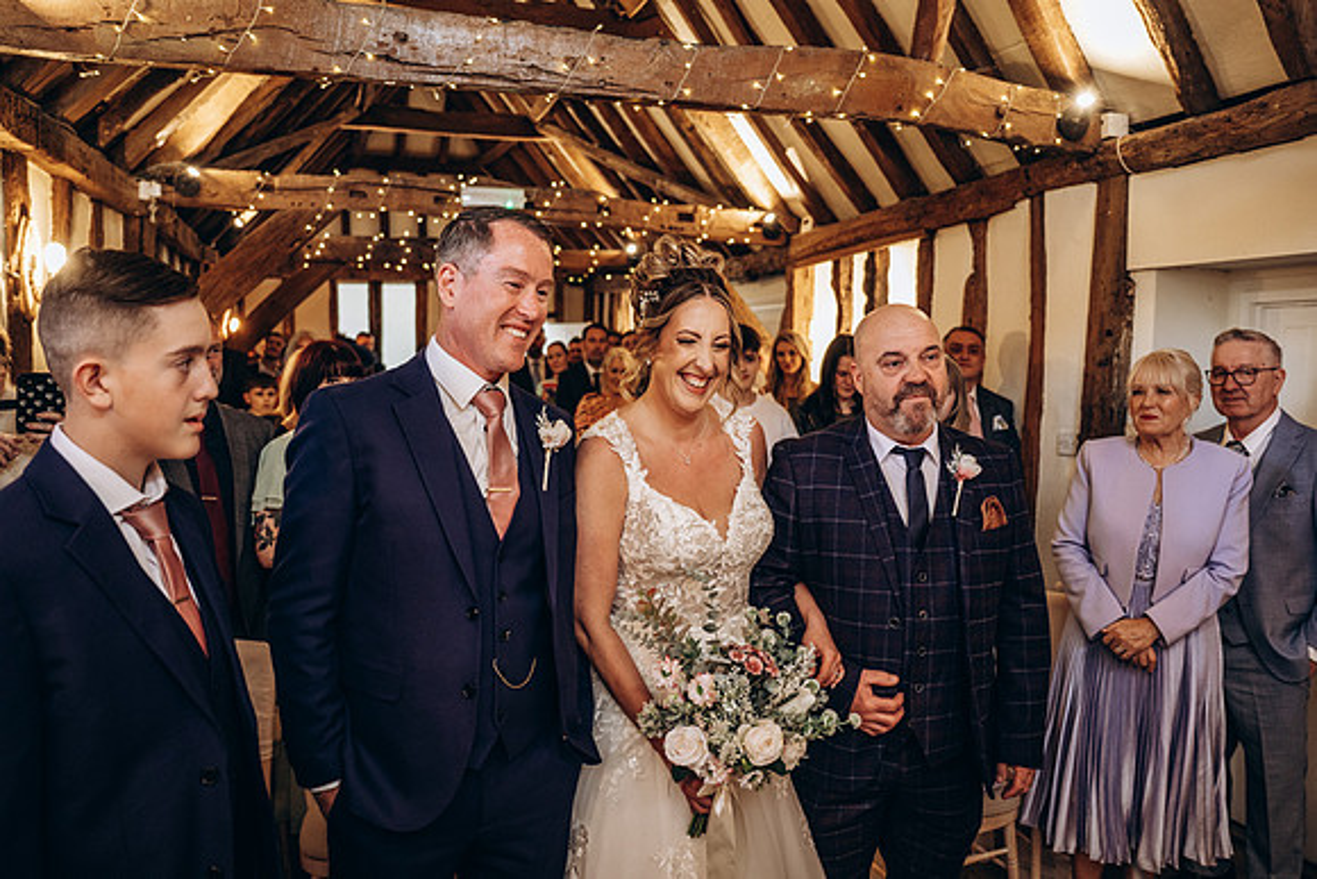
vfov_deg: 48.8
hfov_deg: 68.4
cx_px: 658
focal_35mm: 26
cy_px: 440
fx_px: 970
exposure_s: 1/100
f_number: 2.8
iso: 2000
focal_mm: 26.5
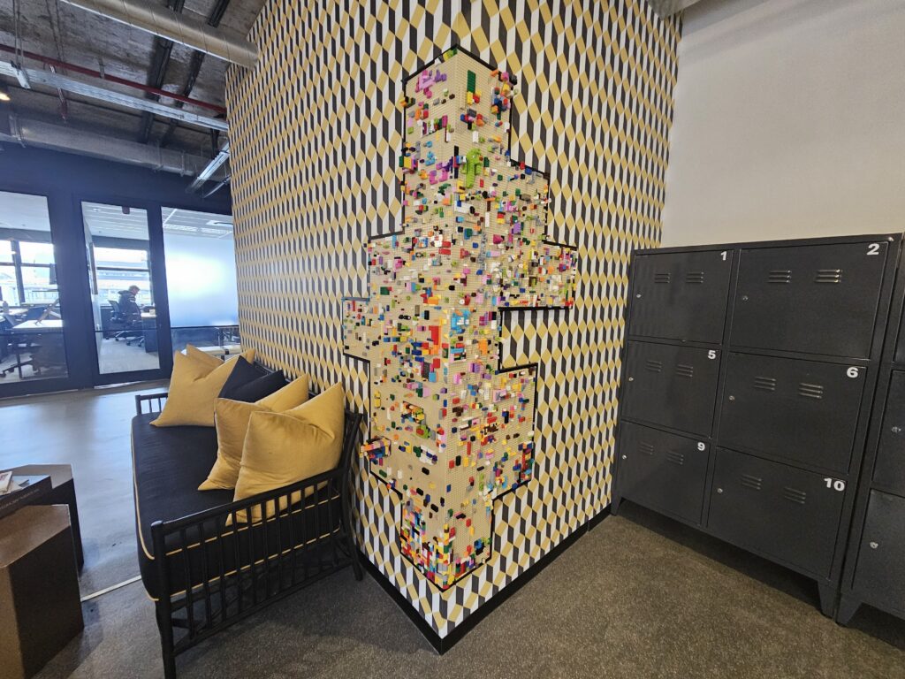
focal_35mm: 13
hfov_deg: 106.2
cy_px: 340
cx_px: 452
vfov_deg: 89.9
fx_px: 340
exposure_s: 1/33
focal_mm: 2.2
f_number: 2.2
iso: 500
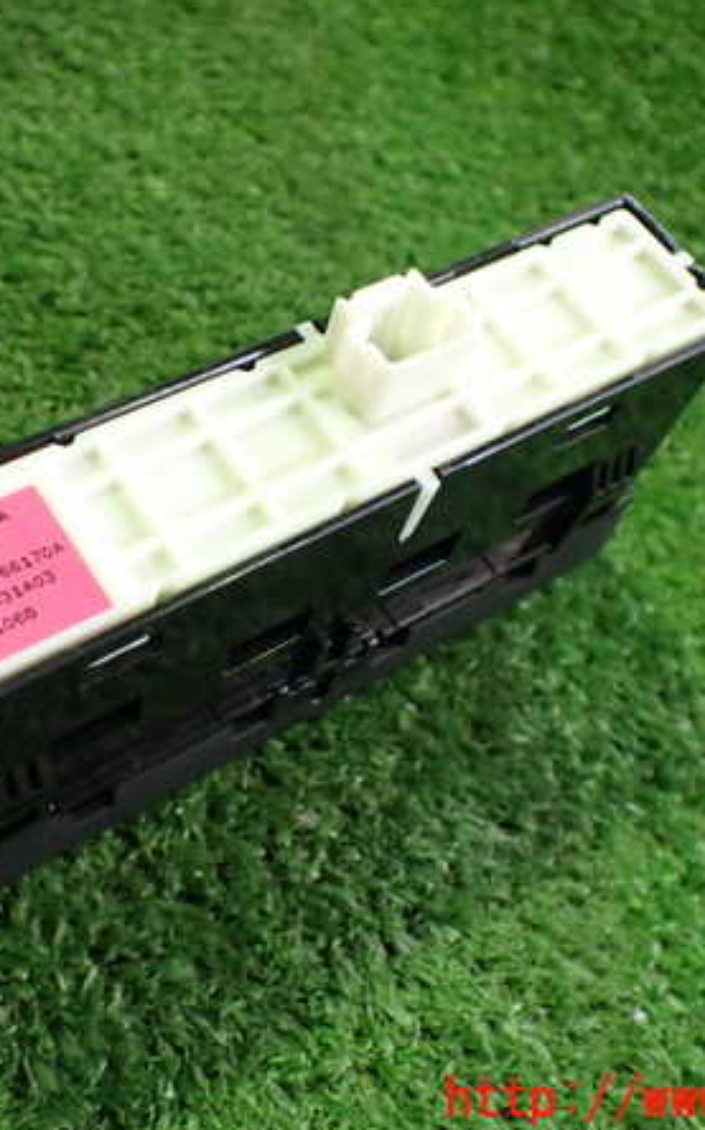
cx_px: 257
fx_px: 1324
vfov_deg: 46.2
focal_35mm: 43
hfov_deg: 29.7
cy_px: 560
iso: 800
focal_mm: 5.4
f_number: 2.3
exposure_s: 1/60
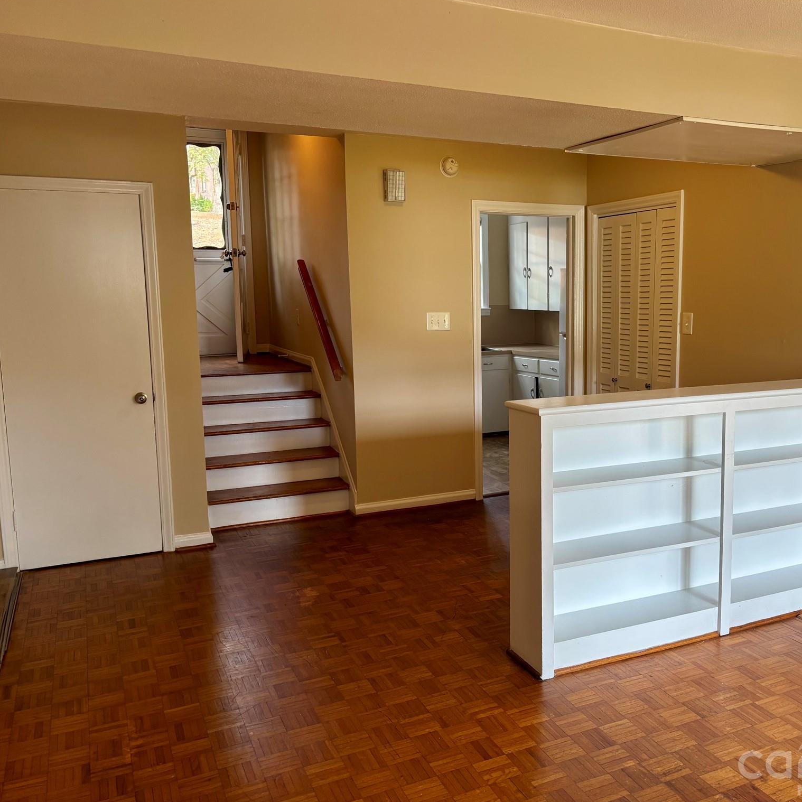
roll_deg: +0.2
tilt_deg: -7.4
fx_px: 813
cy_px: 399
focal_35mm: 31
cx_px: 515
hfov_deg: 51.8
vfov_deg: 52.5
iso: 100
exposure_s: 1/60
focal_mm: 5.96
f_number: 1.6
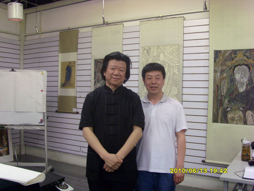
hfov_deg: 51.4
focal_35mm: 36
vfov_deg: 39.7
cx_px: 127
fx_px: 264
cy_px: 96
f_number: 3.5
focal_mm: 6
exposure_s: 1/15
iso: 200
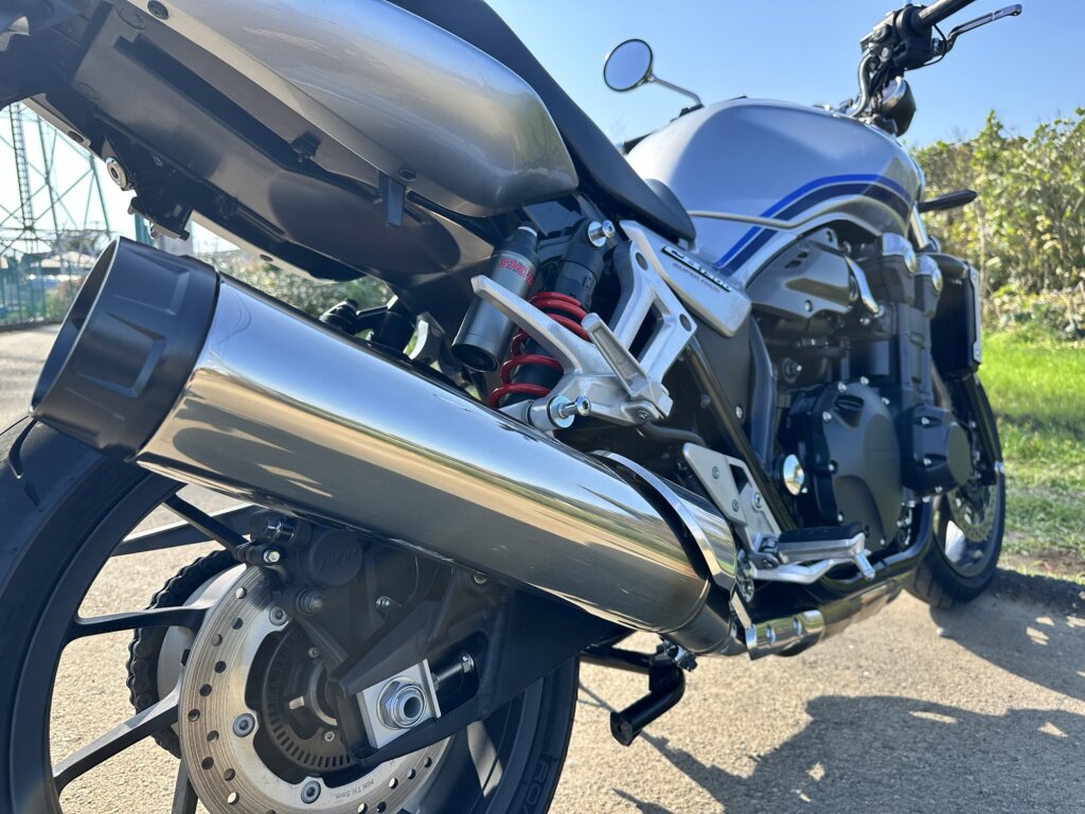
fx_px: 752
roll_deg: +0.6
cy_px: 407
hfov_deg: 71.6
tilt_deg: -7.3
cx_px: 542
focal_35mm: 24
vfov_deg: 56.8
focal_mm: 6.86
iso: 80
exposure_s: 1/1241
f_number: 1.78
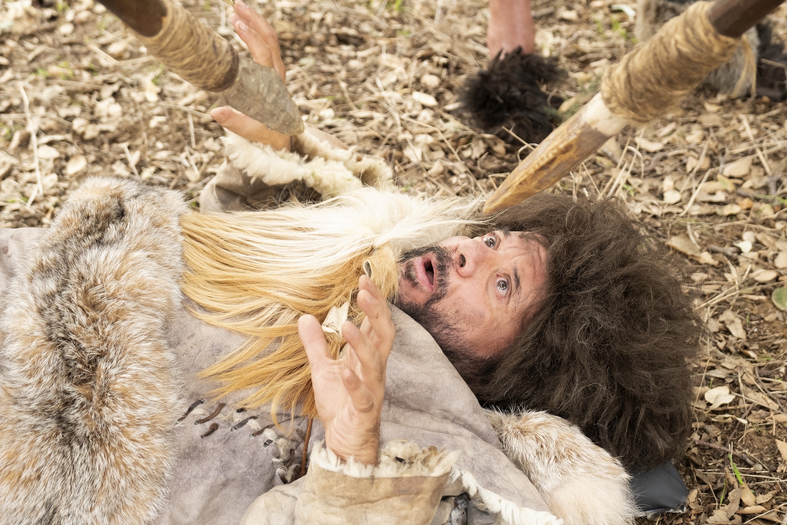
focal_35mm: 75
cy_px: 262
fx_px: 1639
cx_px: 394
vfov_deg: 18.2
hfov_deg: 27.0
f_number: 4
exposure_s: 1/125
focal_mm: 50
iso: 800
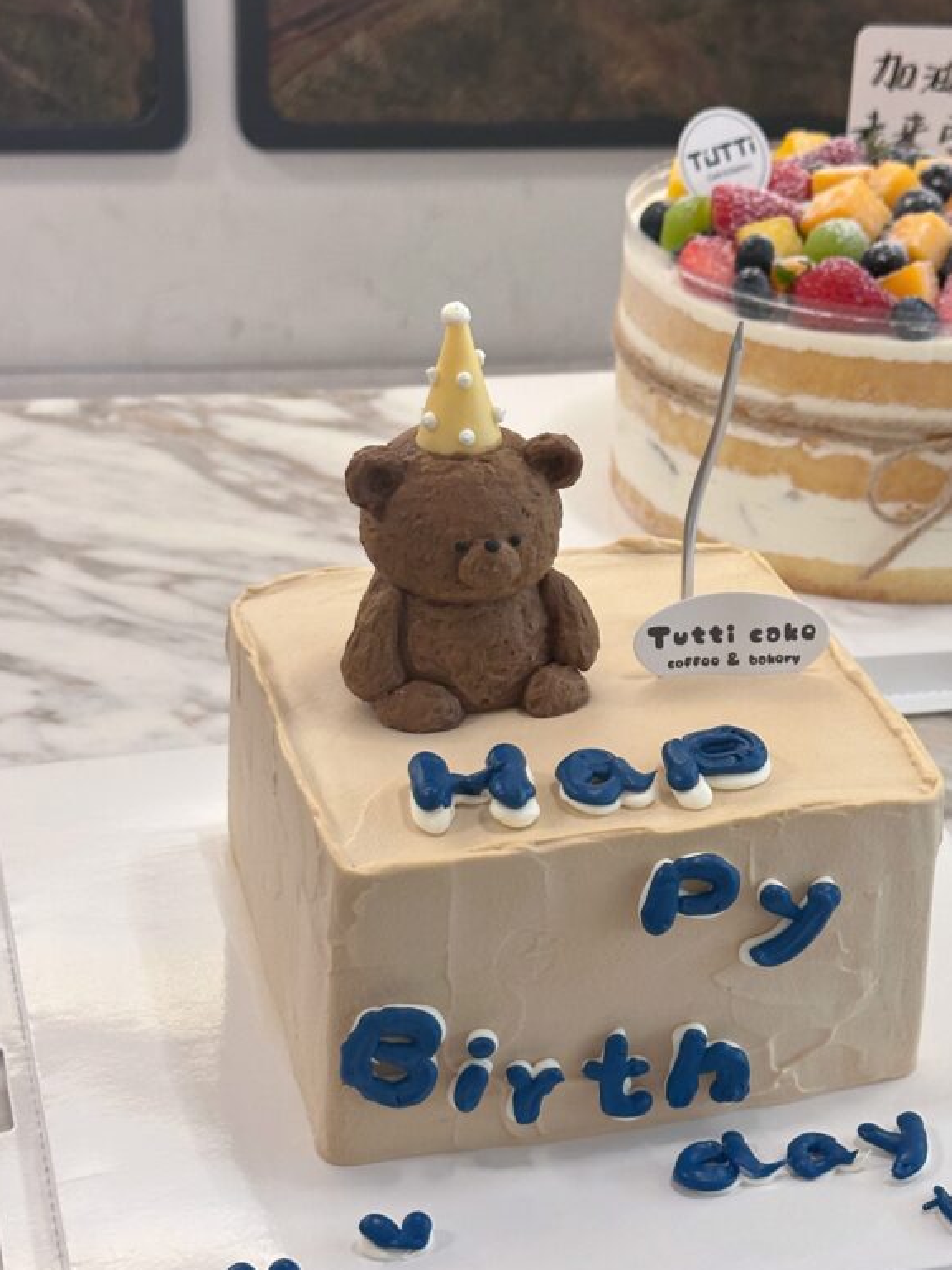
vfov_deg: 30.2
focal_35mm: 64
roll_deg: -5.3
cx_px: 618
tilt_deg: -27.8
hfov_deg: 22.9
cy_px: 726
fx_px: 2347
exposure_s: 1/50
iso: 200
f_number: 1.78
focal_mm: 6.86
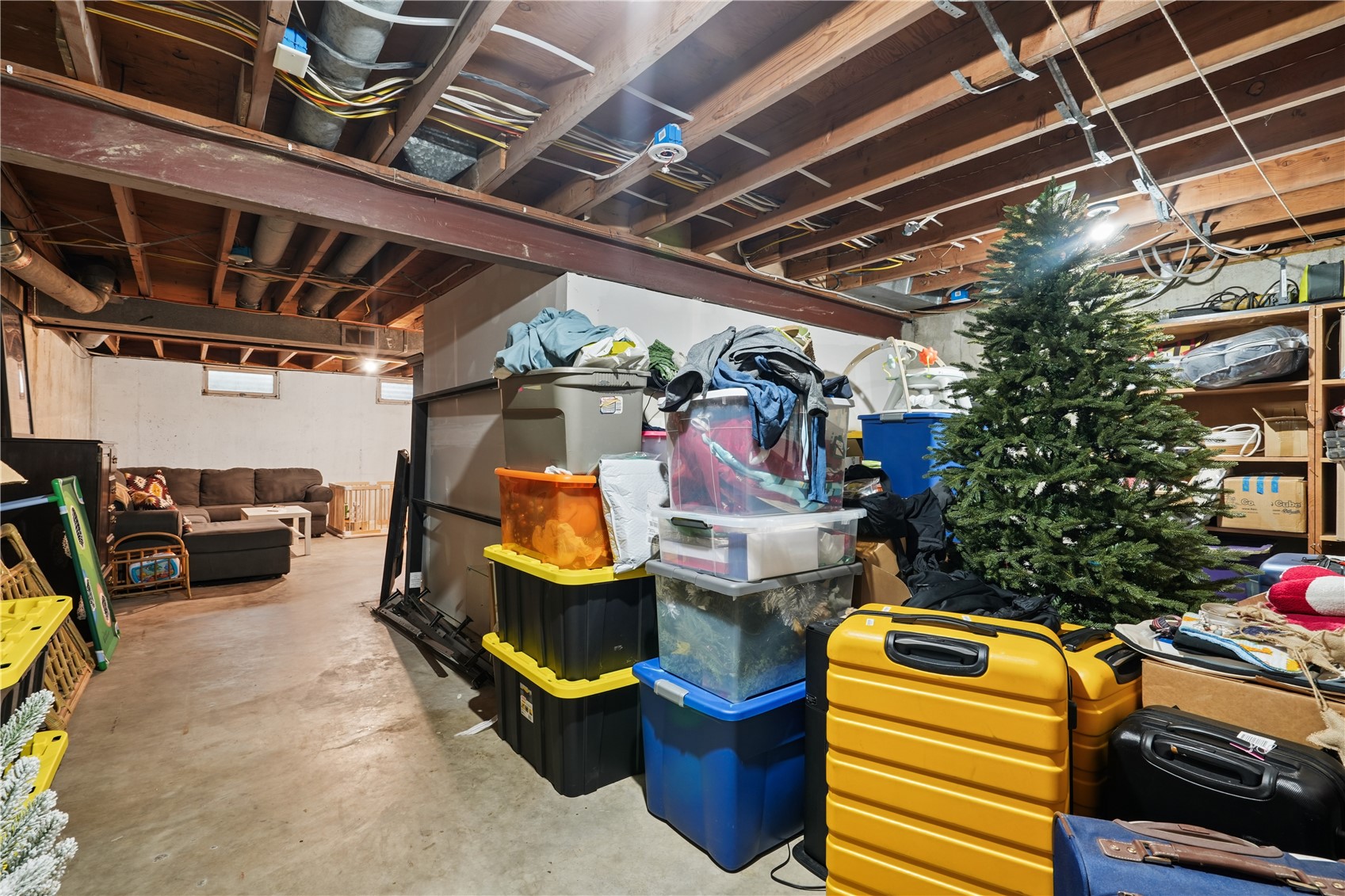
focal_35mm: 16
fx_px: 598
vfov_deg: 73.7
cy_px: 448
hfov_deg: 96.7
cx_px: 672
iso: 400
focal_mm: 16
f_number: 10
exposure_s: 1.3
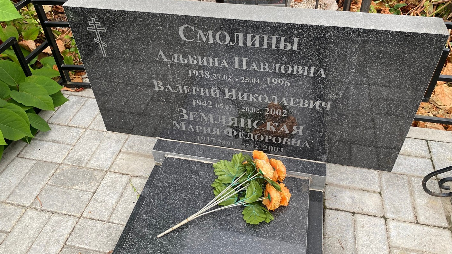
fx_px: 348
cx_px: 225
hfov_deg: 66.1
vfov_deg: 40.0
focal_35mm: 29
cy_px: 99
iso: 50
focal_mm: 4.25
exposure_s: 1/122
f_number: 1.8
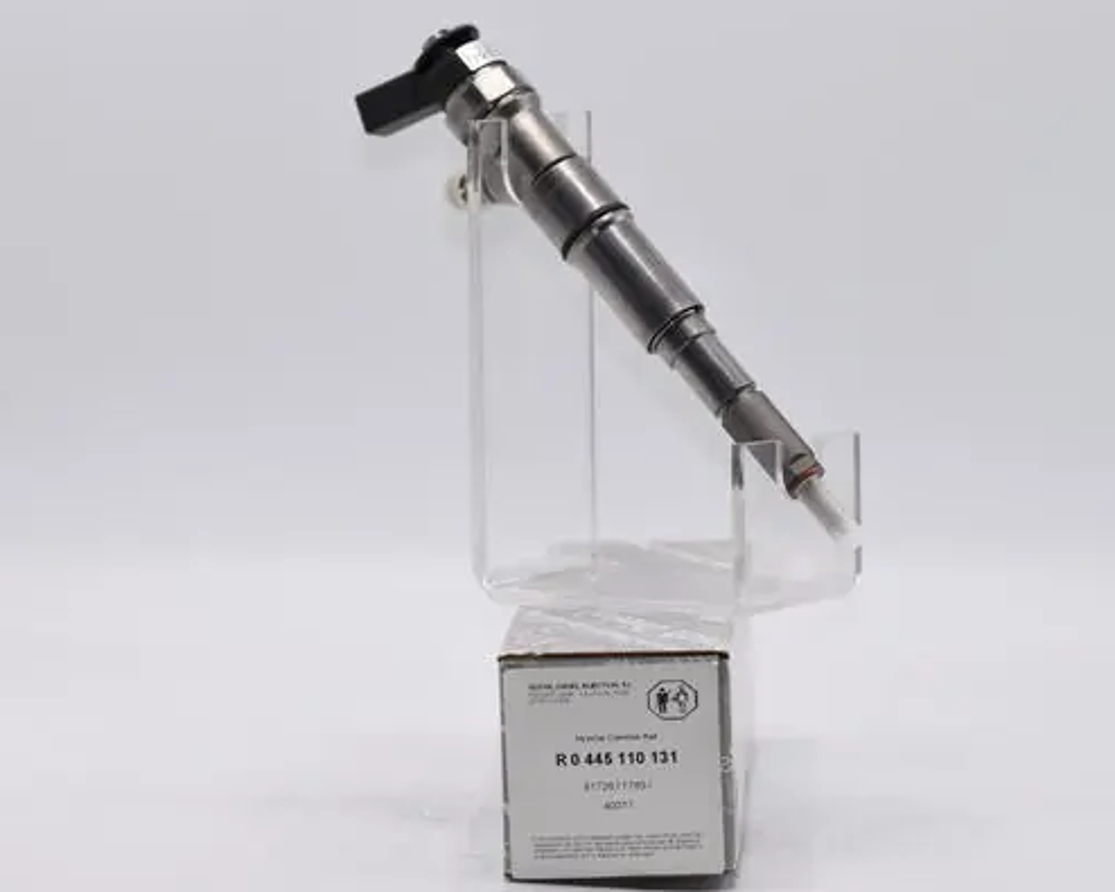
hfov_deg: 12.5
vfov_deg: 10.0
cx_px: 456
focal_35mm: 154
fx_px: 5081
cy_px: 445
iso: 100
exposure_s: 1/200
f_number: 4
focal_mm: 90
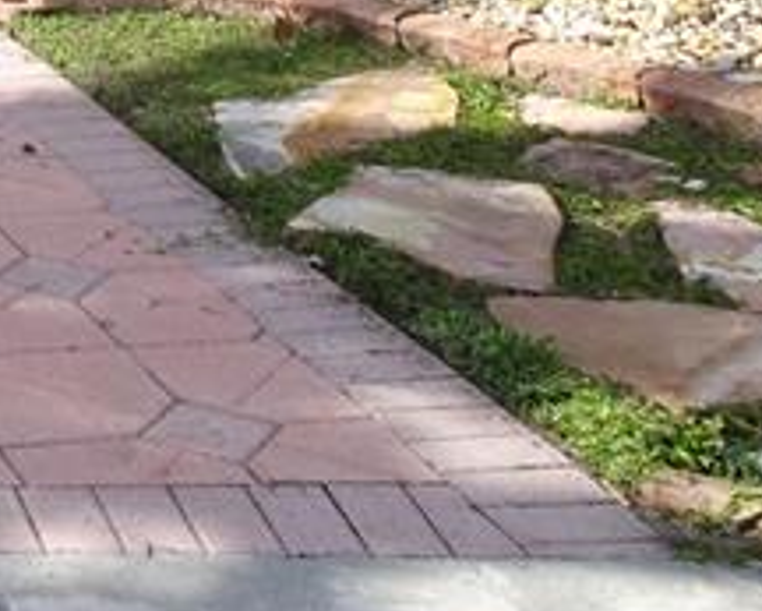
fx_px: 2504
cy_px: -537
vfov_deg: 12.5
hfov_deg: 15.2
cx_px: -568
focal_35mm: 111
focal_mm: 4.1
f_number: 3.5
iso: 80
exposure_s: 1/500
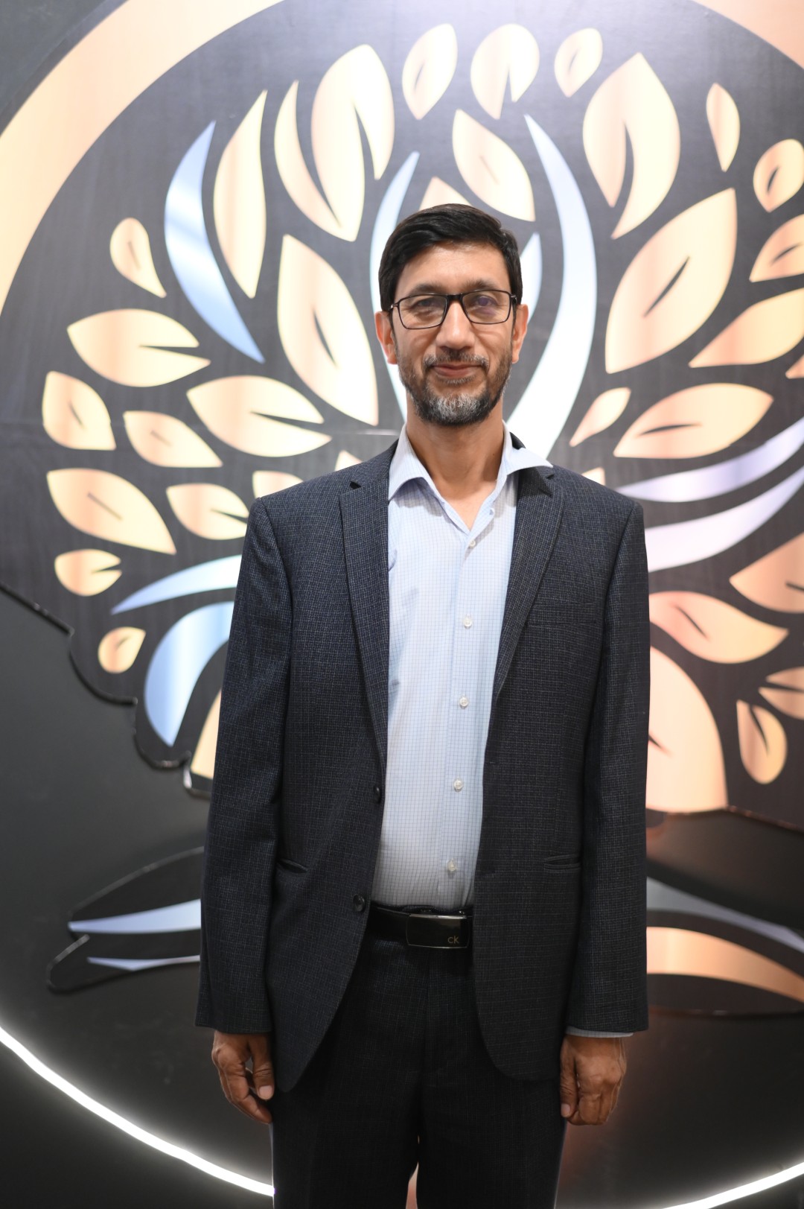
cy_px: 604
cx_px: 402
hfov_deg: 27.0
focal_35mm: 50
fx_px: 1677
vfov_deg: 39.6
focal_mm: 50
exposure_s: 1/125
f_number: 1.8
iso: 2000
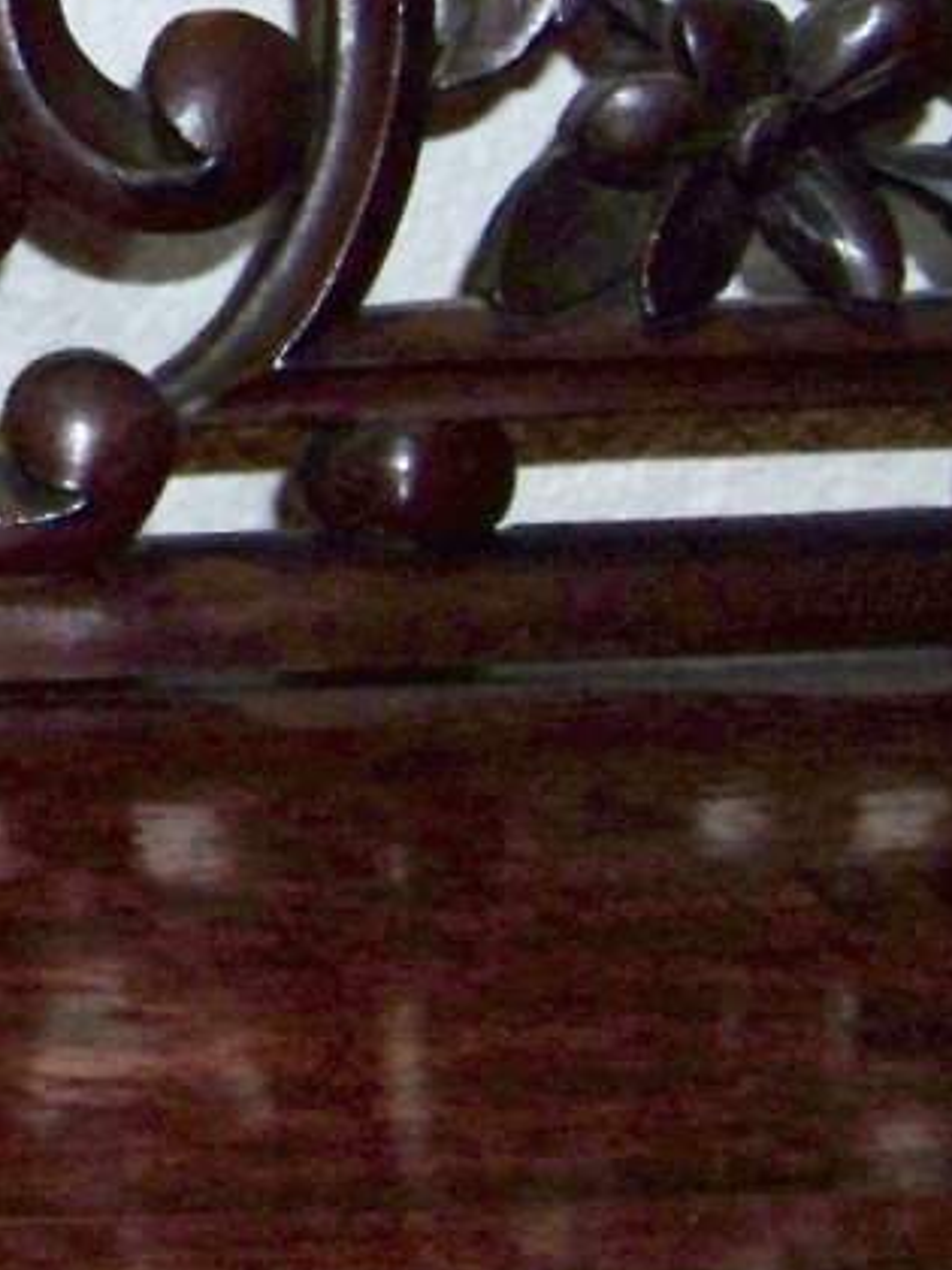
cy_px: 79
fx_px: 3850
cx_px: -281
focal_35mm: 105
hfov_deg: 13.6
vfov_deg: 18.4
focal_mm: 5.85
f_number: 2.8
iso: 200
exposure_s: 1/30
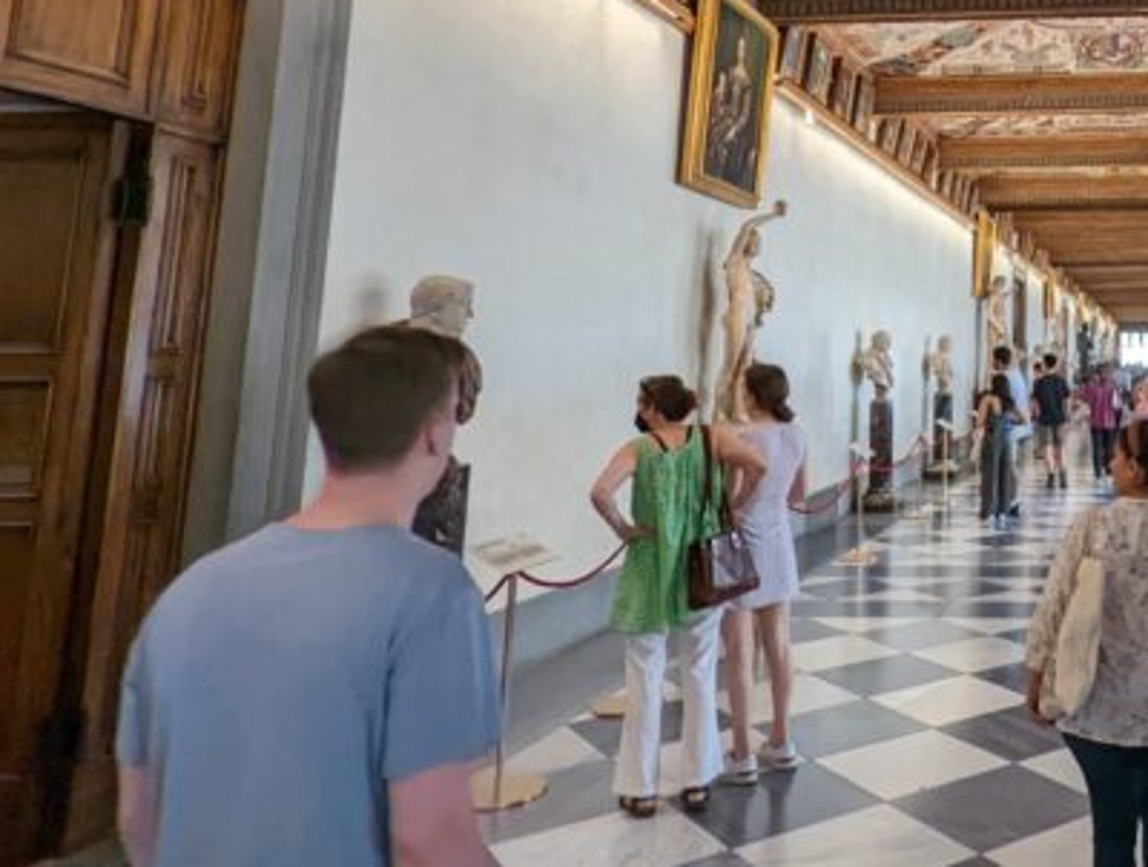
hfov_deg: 47.8
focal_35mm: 32
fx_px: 1064
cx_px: 1125
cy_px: 197
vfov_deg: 42.7
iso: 166
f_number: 2.2
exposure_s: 1/69.8
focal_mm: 2.35
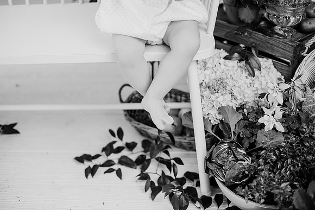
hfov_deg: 39.6
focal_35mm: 50
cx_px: 158
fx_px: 438
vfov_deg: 27.0
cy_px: 105
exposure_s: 1/160
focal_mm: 50
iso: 125
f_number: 2.5
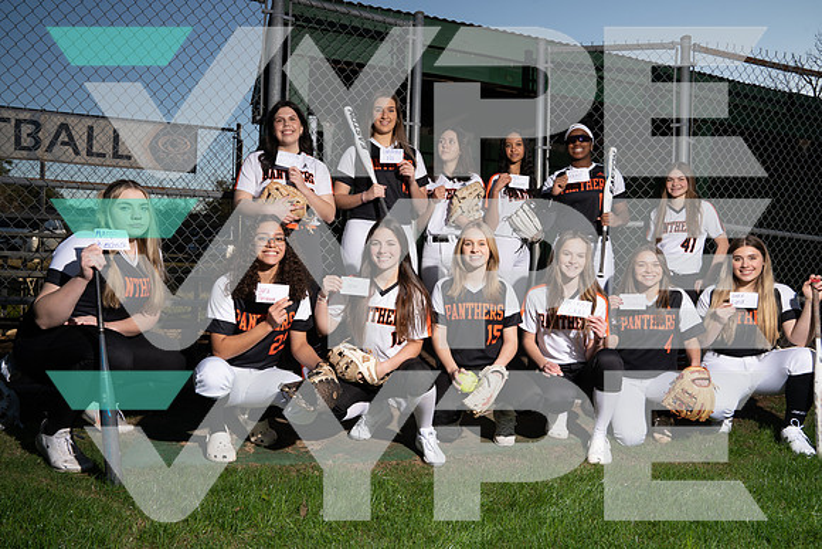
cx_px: 411
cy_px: 274
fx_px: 548
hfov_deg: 73.7
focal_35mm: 24
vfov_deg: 53.2
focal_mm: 24
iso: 200
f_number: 11
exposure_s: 1/250
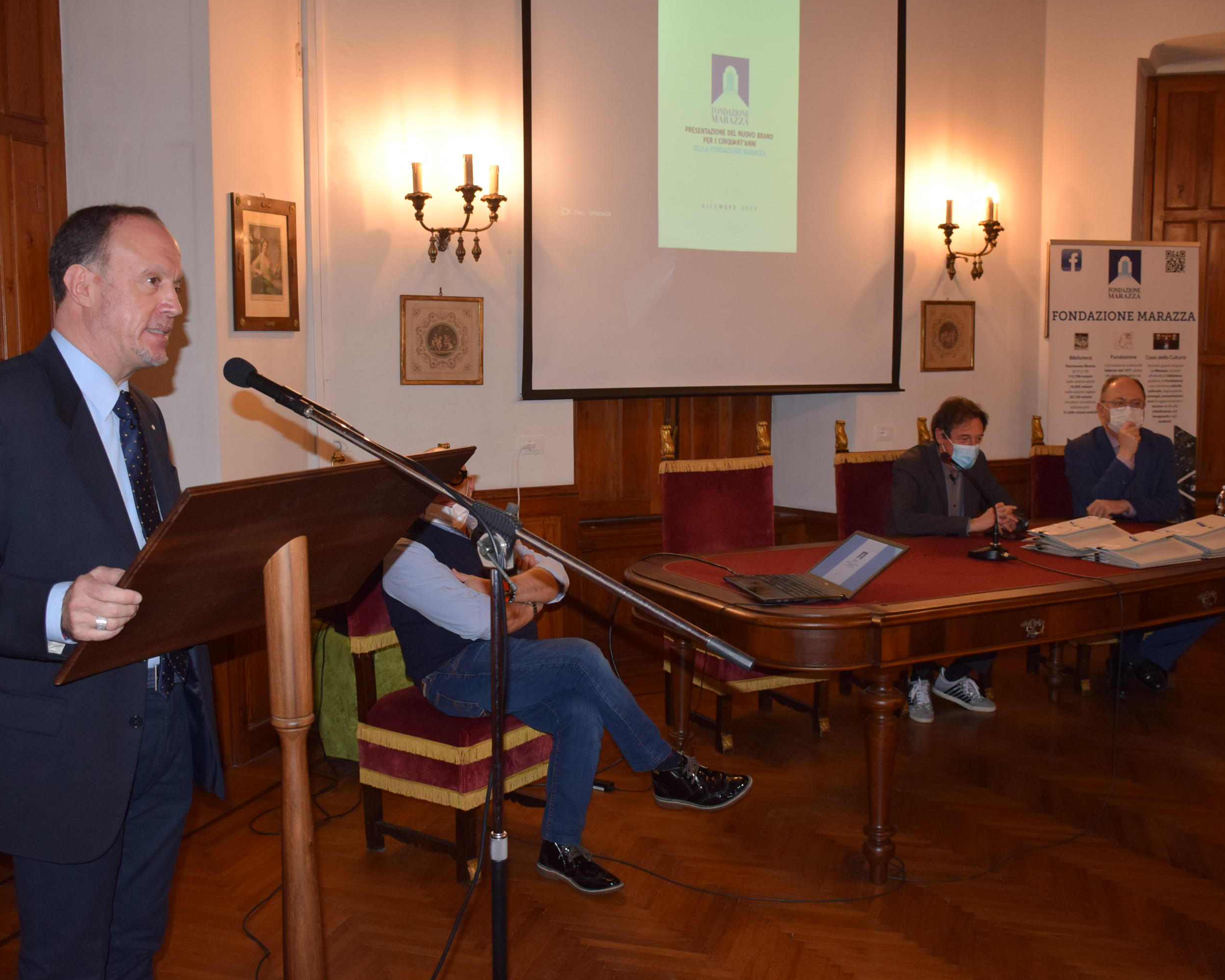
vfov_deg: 43.4
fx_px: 1233
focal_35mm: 34
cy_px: 489
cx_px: 586
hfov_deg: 52.8
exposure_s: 1/60
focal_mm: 20
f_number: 3.8
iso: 800
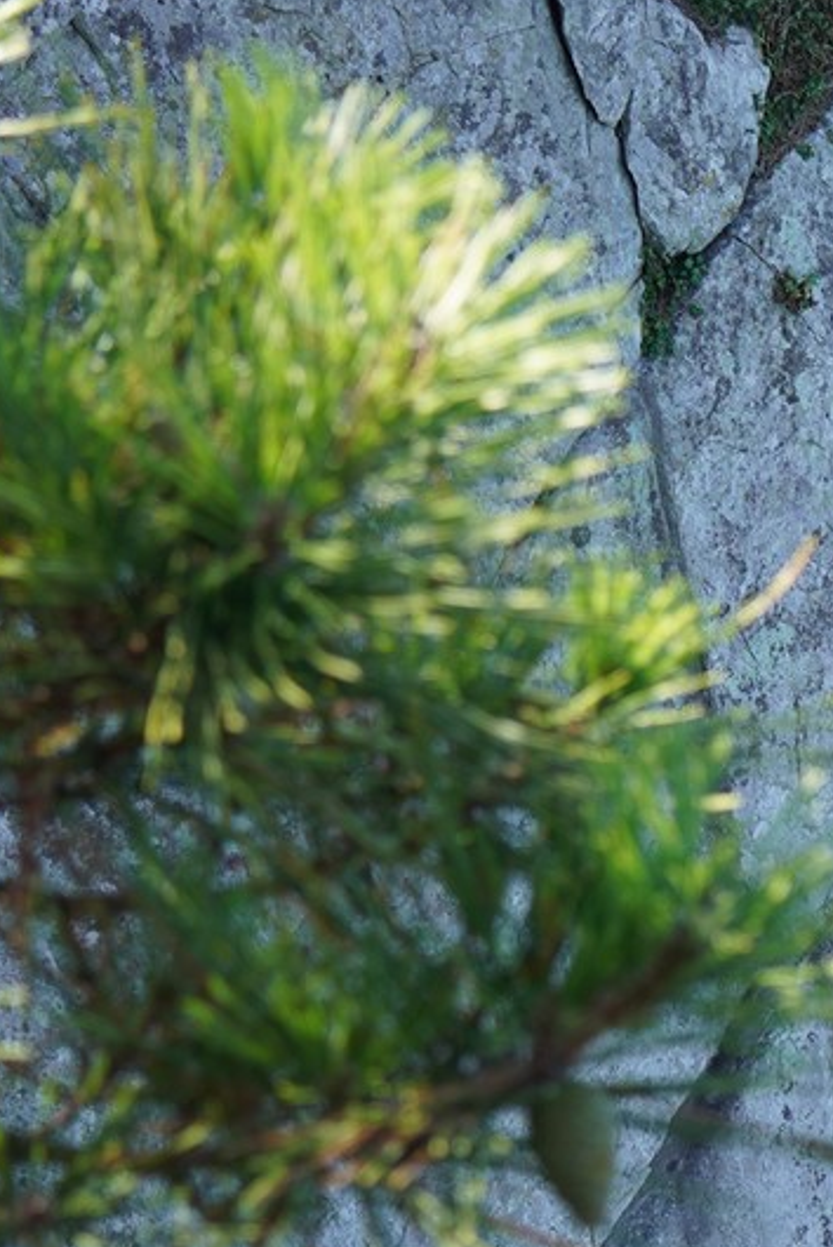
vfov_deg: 15.3
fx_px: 4575
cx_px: 1906
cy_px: 1167
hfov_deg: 9.4
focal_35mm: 132
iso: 100
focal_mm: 35
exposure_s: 1/100
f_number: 5
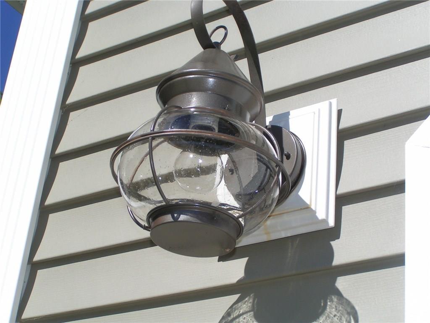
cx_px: 215
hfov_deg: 24.7
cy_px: 162
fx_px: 981
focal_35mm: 79
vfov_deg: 18.7
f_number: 4.5
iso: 50
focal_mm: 12.1
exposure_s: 1/1000
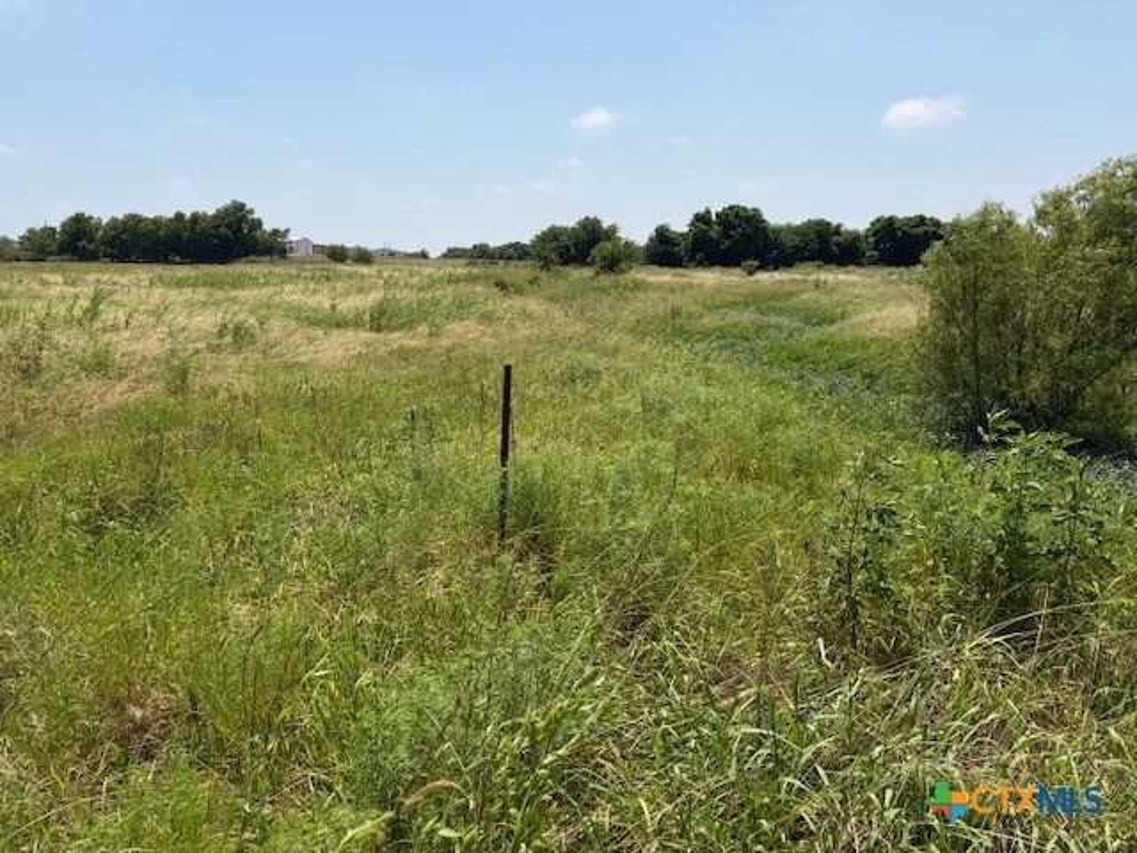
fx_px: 854
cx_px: 568
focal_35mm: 26
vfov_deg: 53.1
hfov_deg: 67.3
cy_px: 426
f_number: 1.6
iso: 64
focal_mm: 5.96
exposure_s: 1/5348
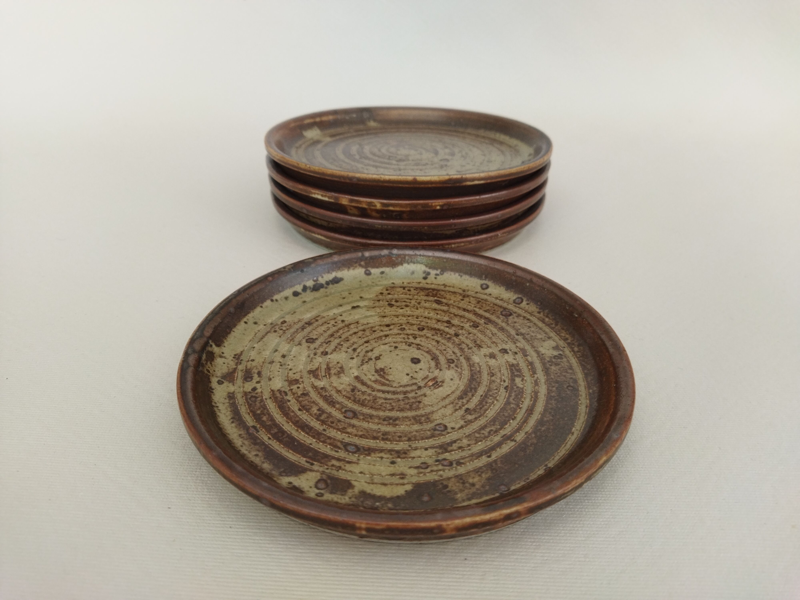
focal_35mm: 27
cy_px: 300
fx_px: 624
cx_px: 400
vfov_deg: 51.4
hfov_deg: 65.3
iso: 109
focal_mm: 4.71
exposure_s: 1/50
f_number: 1.79
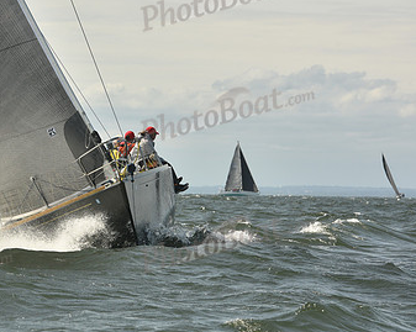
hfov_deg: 7.0
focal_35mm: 275
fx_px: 3383
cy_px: 194
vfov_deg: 5.6
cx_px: 78
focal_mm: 170
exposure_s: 1/800
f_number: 9
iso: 250
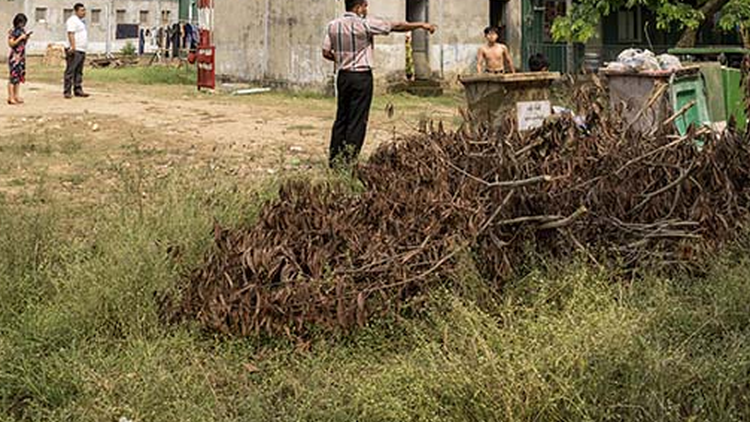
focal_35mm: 48
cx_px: 334
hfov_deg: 42.8
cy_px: -46
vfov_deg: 23.4
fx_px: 955
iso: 450
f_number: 9
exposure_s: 1/500
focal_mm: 24
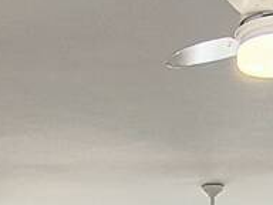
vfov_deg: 11.1
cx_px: 172
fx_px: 946
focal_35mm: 120
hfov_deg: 16.4
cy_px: 419
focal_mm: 1.65
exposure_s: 1/120
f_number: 2.2
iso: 50
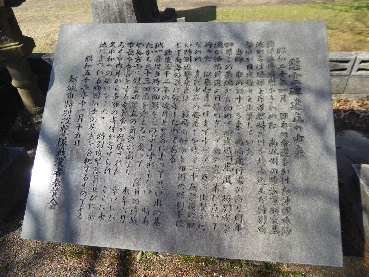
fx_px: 266
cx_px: 184
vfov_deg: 54.9
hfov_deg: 69.4
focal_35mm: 25
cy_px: 138
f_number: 3.3
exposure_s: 1/500
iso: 100
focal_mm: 4.3
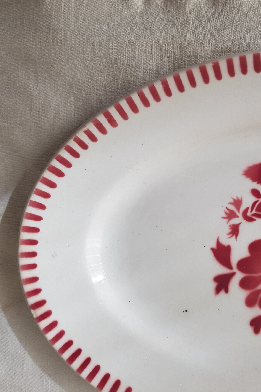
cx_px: 194
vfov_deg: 51.9
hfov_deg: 35.2
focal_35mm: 37
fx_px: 402
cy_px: 196
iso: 40
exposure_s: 1/181
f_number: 1.7
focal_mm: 4.2
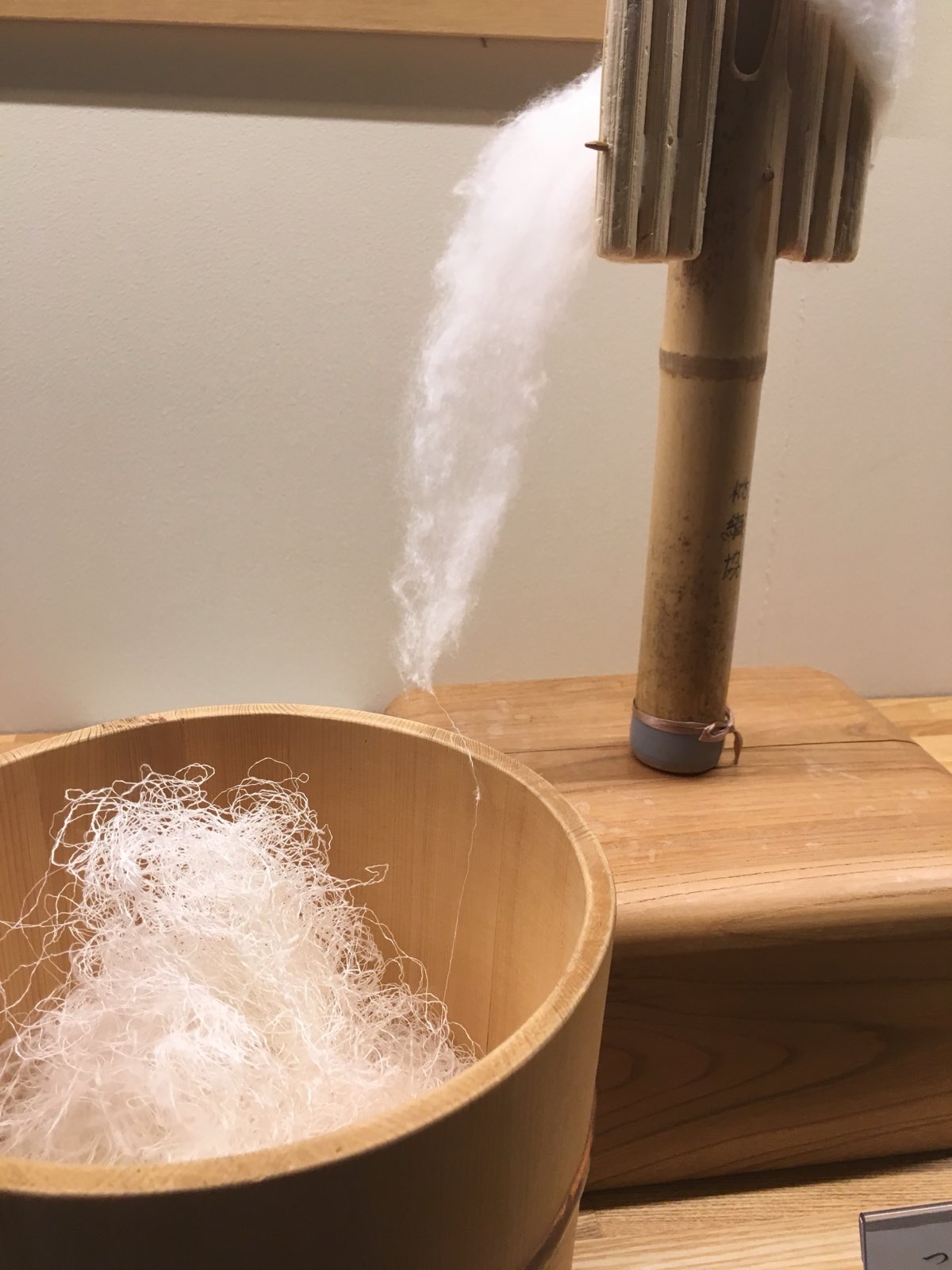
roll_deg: -0.1
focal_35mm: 29
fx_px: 1063
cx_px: 476
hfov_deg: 48.2
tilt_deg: -22.5
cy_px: 635
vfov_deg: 61.7
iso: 32
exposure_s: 1/30
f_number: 2.2
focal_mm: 4.15
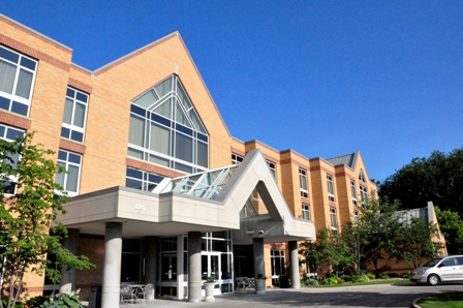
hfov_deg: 67.4
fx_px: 347
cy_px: 154
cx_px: 232
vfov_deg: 47.9
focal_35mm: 27
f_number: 18
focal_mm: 18
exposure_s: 1/1250
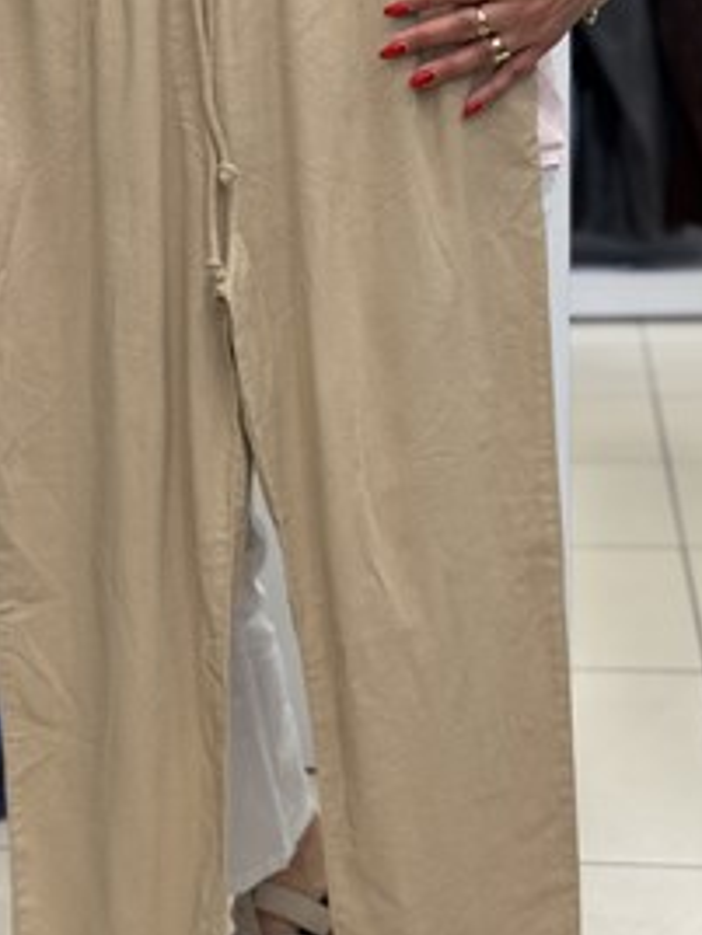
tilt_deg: -11.4
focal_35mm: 74
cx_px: 311
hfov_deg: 19.9
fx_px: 2001
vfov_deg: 26.3
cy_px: 431
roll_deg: +1.5
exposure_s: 1/100
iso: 64
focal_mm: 6.76
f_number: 1.78
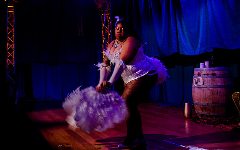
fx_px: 255
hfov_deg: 47.9
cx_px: 52
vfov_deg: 32.3
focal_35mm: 39
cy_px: 41
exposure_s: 1/25
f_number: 3.5
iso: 800
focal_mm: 24
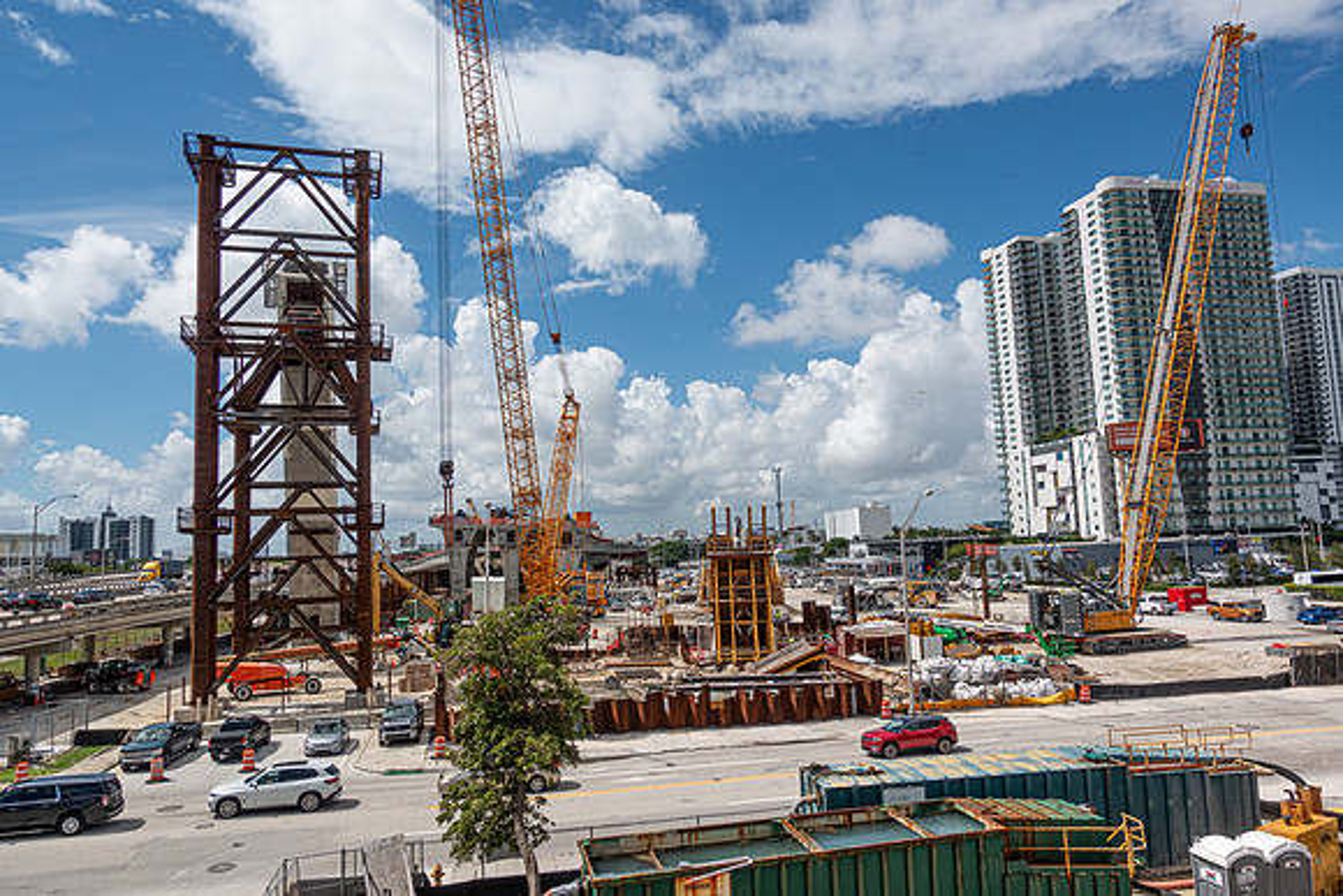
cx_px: 672
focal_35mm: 24
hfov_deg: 73.7
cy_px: 448
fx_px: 896
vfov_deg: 53.2
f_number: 4.5
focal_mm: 8.8
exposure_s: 1/200
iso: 125
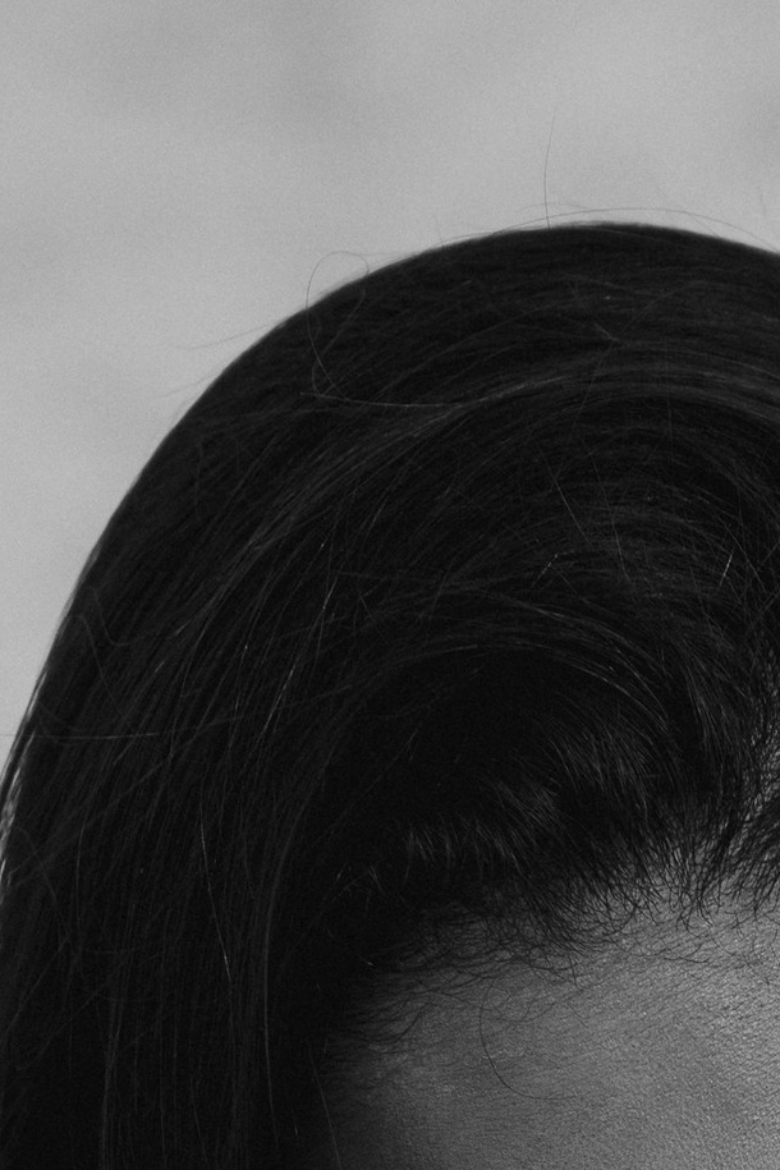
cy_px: 1827
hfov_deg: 4.6
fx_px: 9684
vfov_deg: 6.8
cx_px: 922
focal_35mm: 298
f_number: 3.5
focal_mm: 71
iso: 160
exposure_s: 1/2000
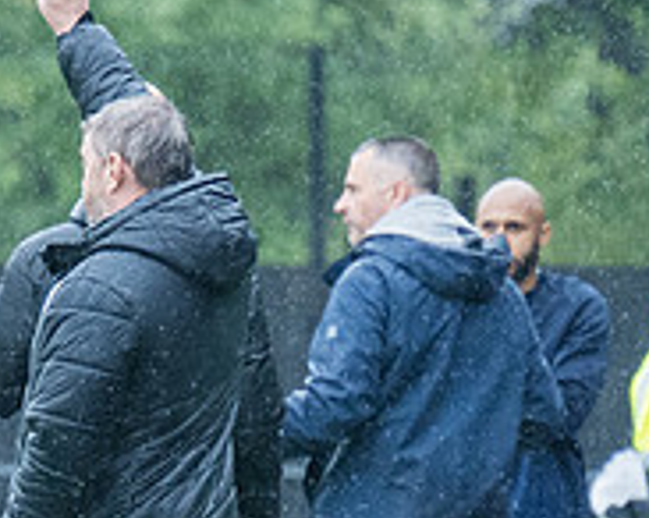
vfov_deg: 1.1
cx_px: 20
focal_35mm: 1350
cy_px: 401
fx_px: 25903
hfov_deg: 1.4
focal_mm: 200
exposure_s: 1/800
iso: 1000
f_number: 4
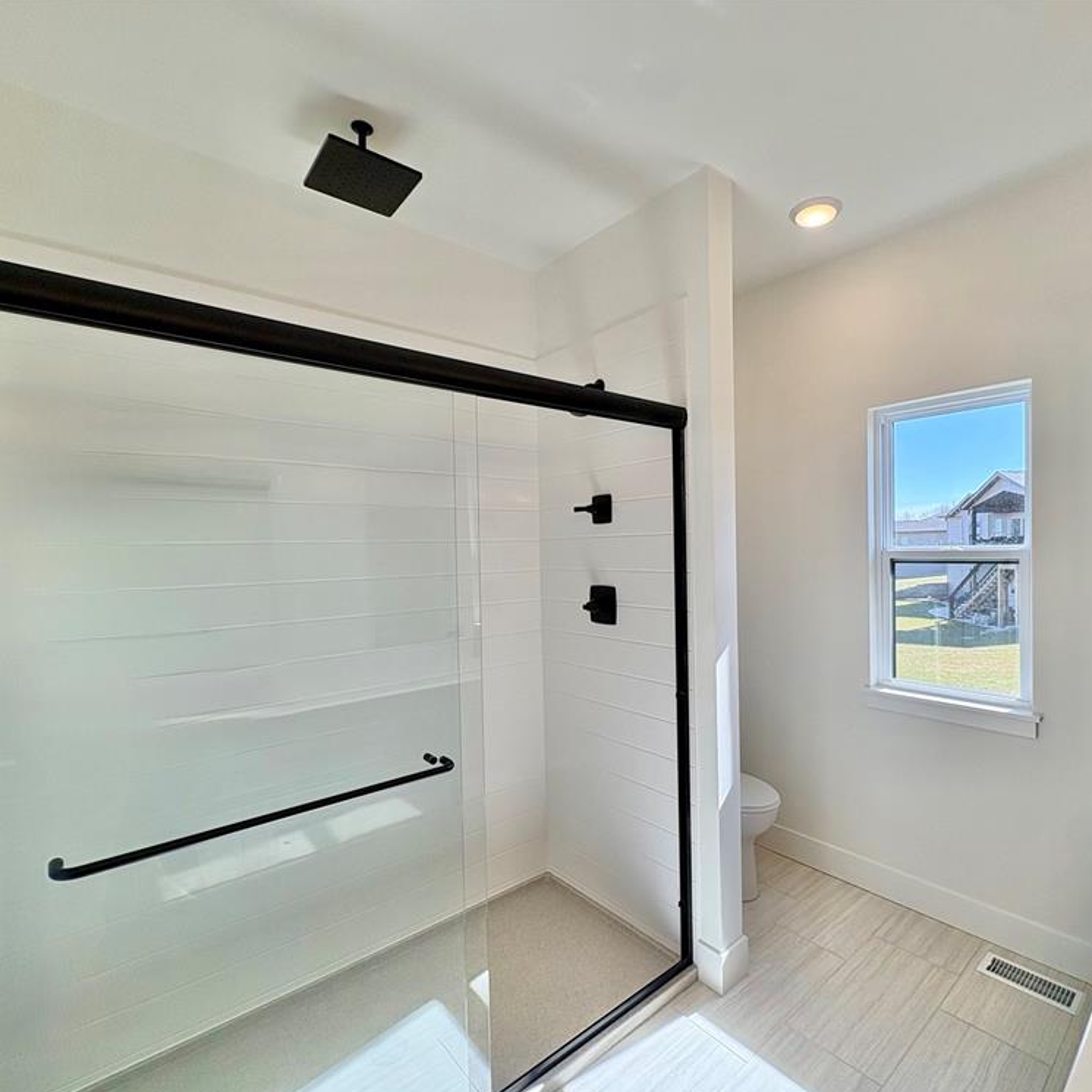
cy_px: 560
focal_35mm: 17
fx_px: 607
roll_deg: +1.2
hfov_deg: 83.5
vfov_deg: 84.0
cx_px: 621
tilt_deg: -0.3
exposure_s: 1/343
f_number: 2.2
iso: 64
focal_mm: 2.22
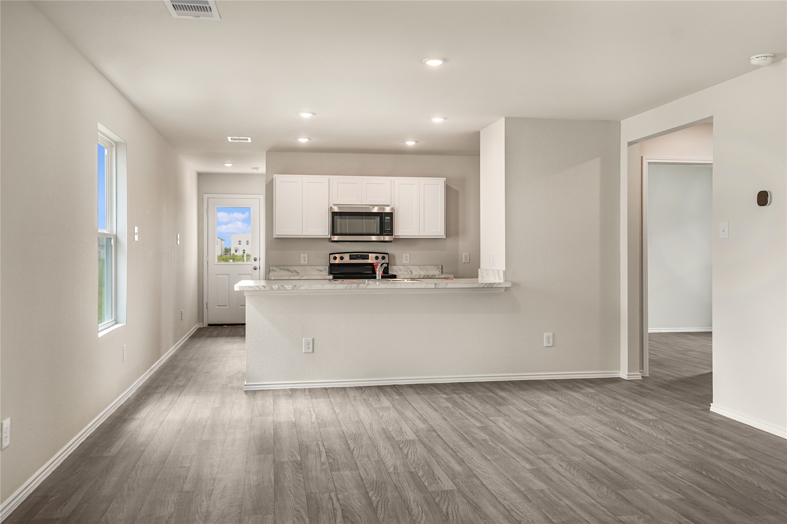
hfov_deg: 63.7
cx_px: 394
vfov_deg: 44.9
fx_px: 634
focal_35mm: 29
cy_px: 262
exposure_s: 1/100
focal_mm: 29
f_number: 4
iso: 400
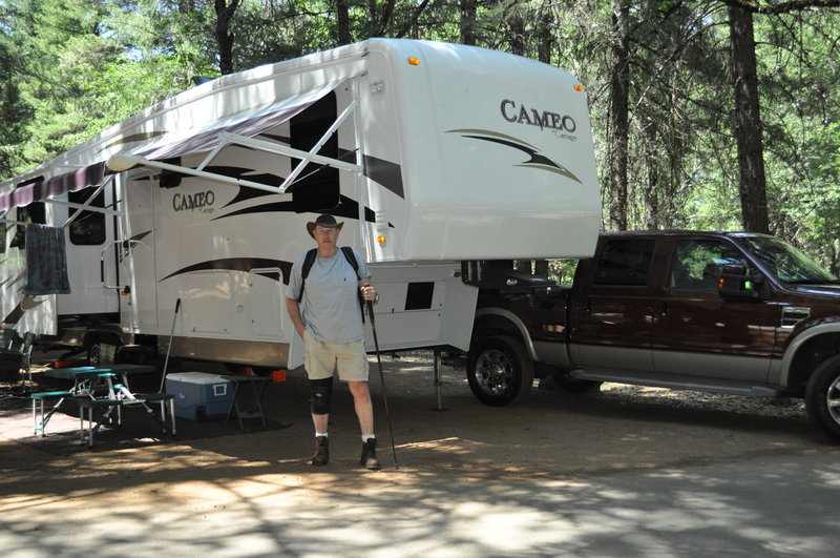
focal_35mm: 39
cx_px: 420
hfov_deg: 49.6
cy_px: 279
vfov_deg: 34.1
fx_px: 909
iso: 800
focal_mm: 26
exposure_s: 1/125
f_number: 4.2
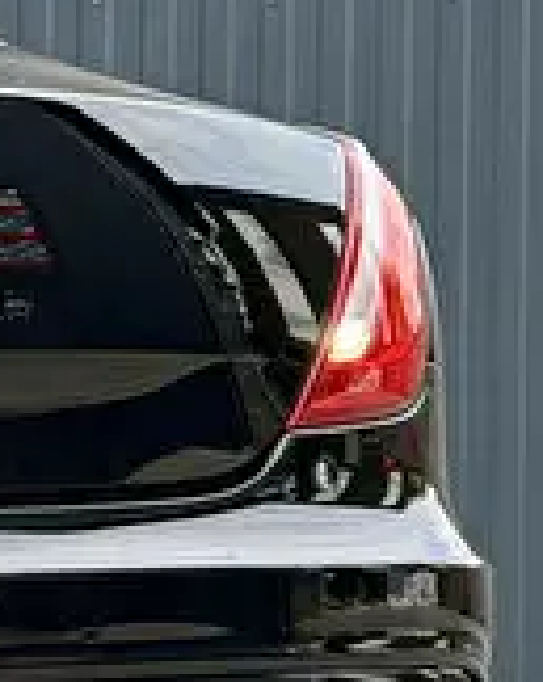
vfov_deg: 8.3
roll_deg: +0.0
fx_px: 4674
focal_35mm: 232
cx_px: -918
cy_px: 543
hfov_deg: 6.2
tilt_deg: -2.2
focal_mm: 6.76
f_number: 1.78
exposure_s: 1/506
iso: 80
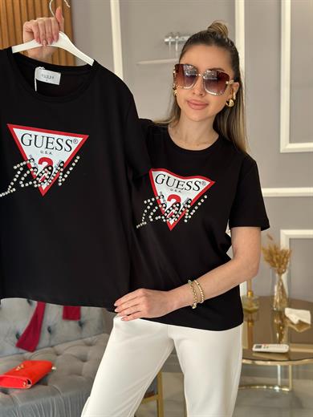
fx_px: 579
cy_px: 208
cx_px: 156
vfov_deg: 39.7
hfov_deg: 30.3
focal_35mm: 48
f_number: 1.78
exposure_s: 1/111
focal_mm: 6.86
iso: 125
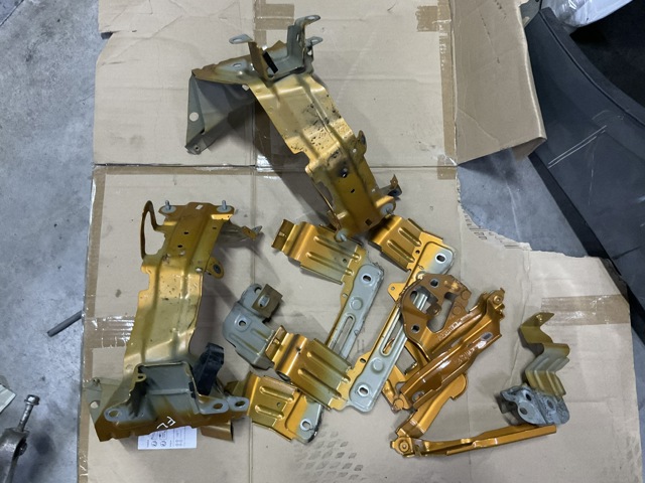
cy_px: 242
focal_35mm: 29
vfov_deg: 48.2
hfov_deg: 61.7
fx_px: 540
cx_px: 322
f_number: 1.8
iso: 320
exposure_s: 1/33
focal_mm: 3
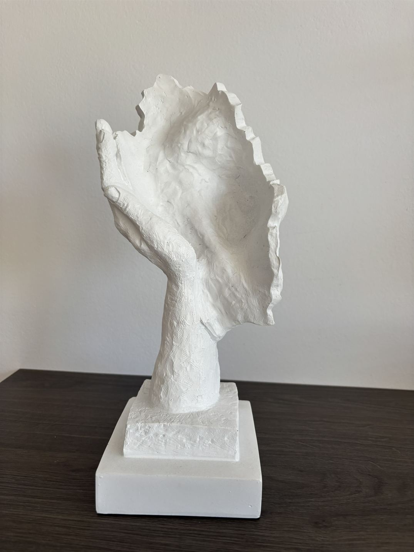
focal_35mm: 26
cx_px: 207
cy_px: 276
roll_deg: -1.1
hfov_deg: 53.1
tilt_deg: -9.0
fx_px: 415
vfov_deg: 67.3
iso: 64
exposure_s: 1/121
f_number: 1.6
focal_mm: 5.96
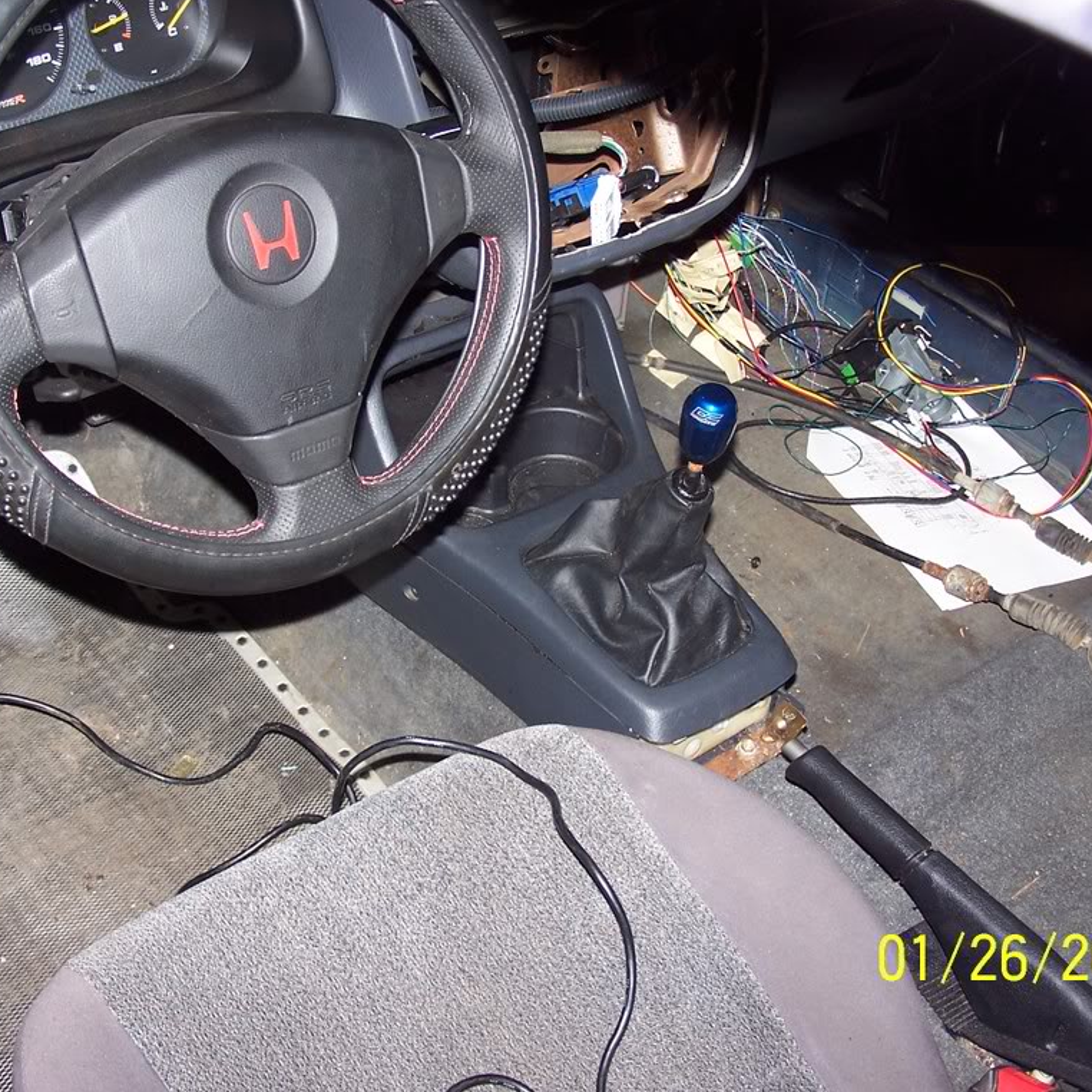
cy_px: 545
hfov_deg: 30.0
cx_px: 530
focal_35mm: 57
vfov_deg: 30.0
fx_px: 2034
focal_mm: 8
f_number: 3.2
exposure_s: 1/60
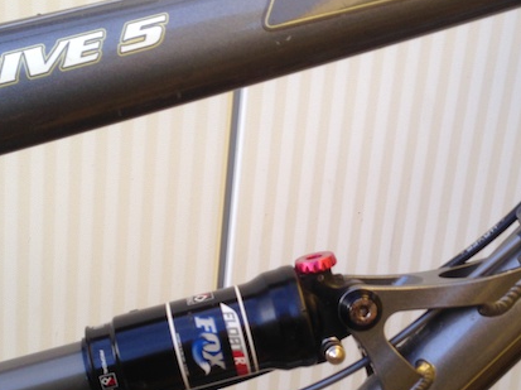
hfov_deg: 30.3
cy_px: 260
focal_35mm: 64
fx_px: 962
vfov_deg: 22.8
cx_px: 285
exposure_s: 1/123
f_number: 2.4
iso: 50
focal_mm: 4.12
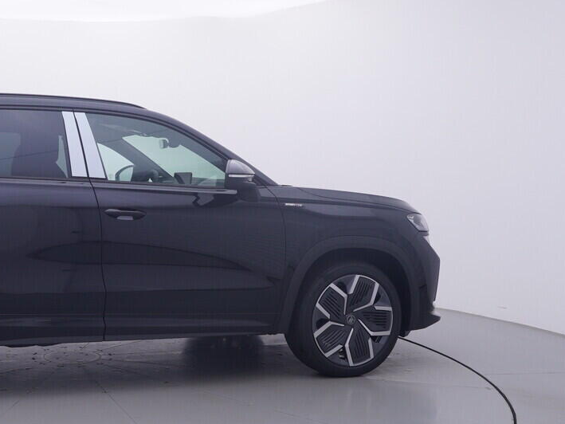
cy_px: 216
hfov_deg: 40.2
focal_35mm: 44
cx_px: 70
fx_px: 718
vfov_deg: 32.9
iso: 200
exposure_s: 1/80
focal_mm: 15
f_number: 5
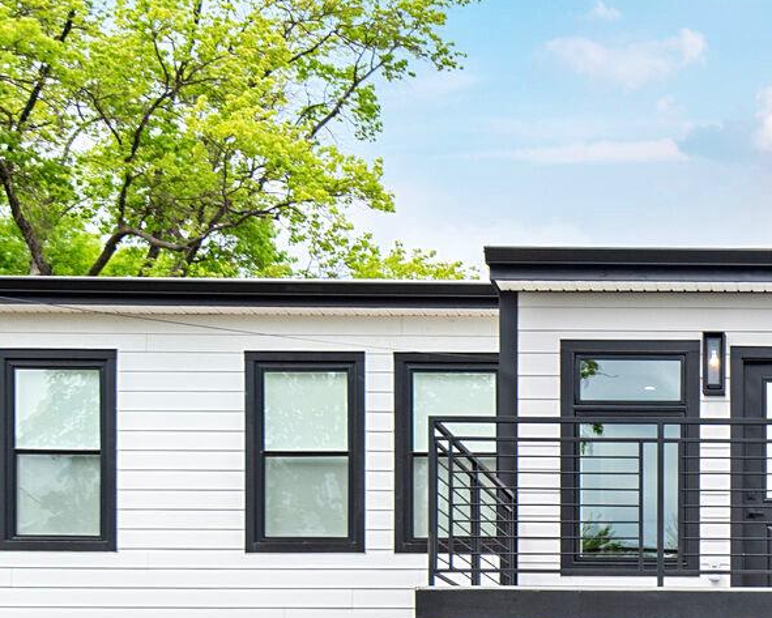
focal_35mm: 96
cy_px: 698
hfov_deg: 18.7
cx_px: 971
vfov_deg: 15.6
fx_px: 2194
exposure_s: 1/160
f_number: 8
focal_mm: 35
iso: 400
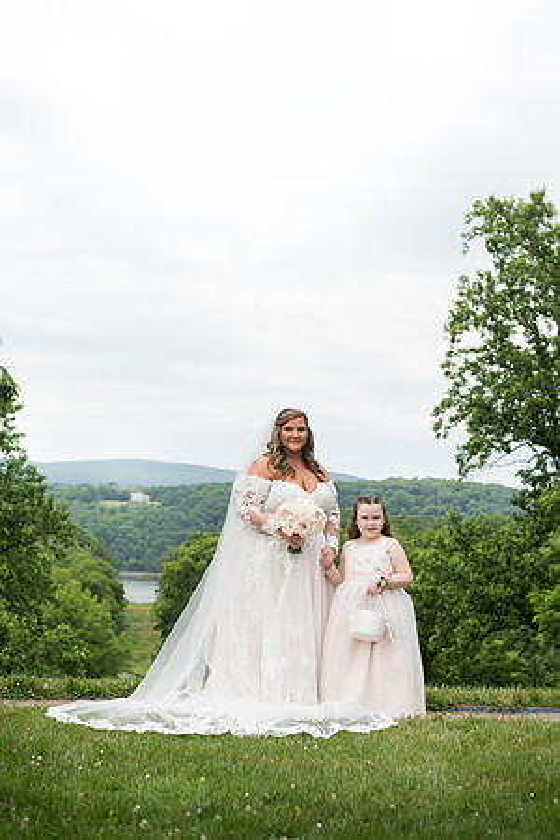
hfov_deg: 21.9
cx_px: 280
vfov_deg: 32.4
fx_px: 1447
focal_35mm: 62
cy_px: 420
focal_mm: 62
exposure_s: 1/320
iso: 64
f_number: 4.5
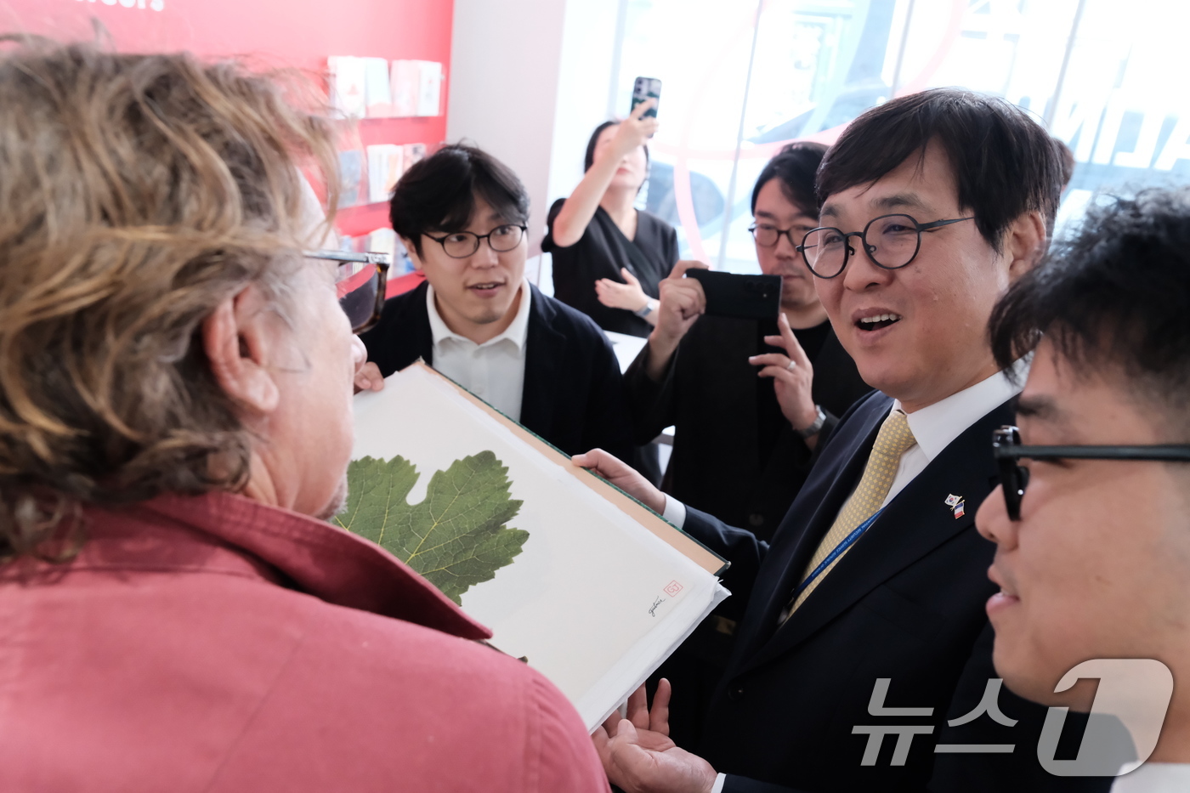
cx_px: 595
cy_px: 396
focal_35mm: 30
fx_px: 991
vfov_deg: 43.6
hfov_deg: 61.9
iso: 3200
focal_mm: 20
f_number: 4
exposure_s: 1/250
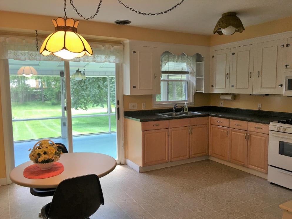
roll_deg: +0.2
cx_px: 150
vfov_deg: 46.8
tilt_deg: -5.0
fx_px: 253
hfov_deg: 60.0
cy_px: 113
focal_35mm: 30
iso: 32
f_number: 2.2
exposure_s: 1/30
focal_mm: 4.15
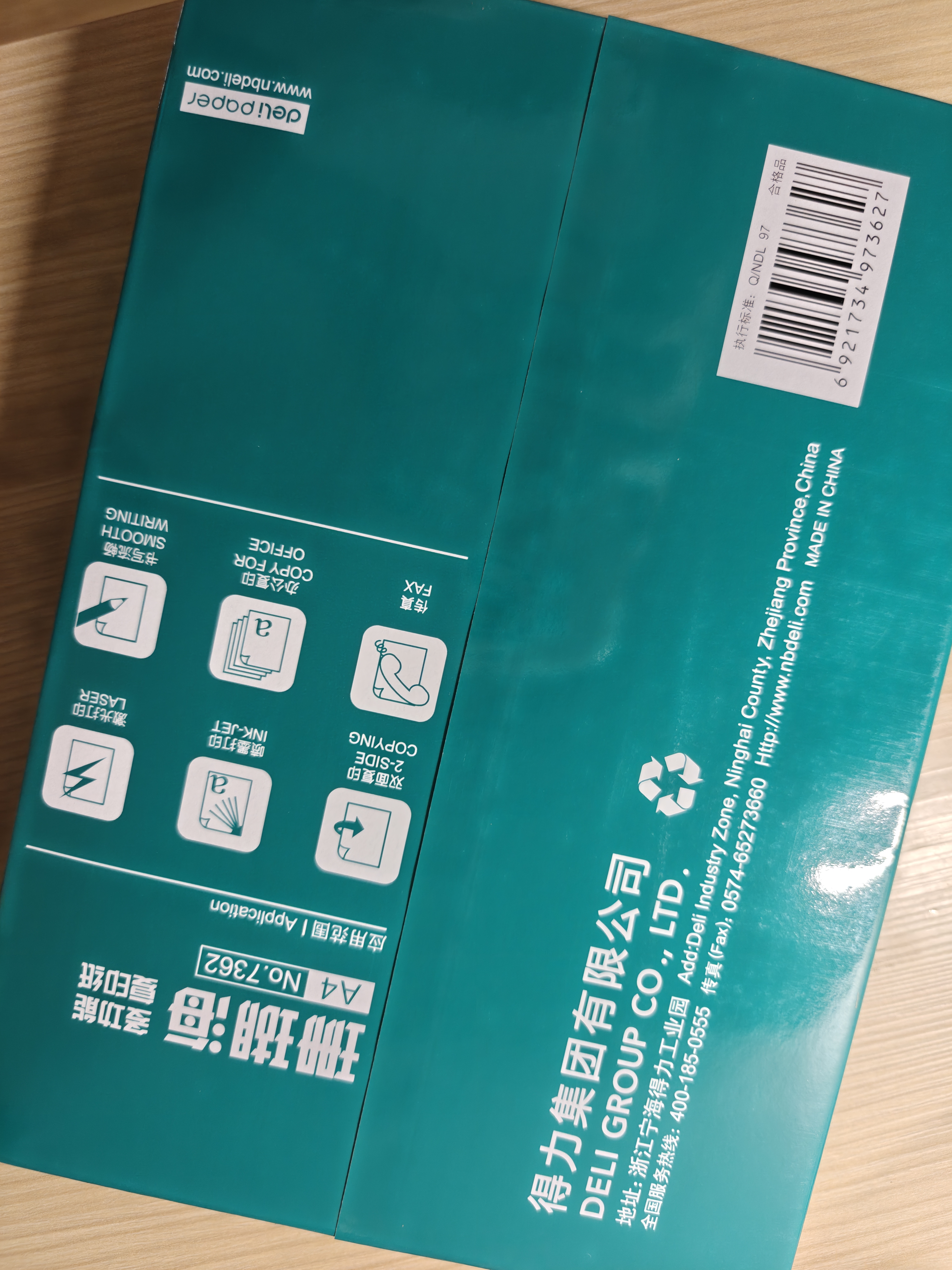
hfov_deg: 58.9
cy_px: 635
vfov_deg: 73.9
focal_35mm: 23
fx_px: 843
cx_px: 476
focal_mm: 6.06
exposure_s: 1/136
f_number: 1.6
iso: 640
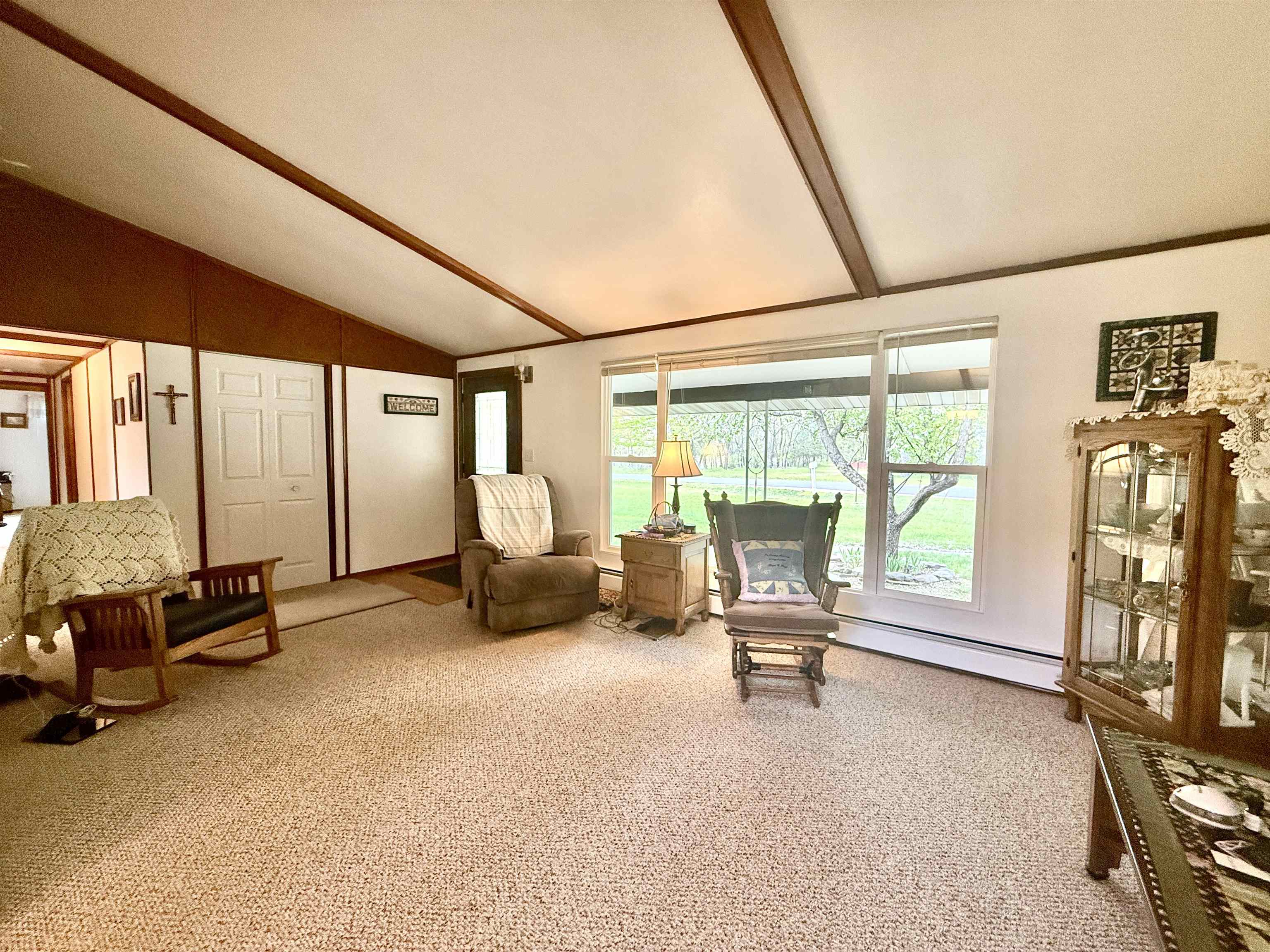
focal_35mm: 14
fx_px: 514
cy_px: 476
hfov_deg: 102.1
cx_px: 635
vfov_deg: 85.7
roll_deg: -0.2
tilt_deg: -3.2
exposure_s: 1/120
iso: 250
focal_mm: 2.22
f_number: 2.2
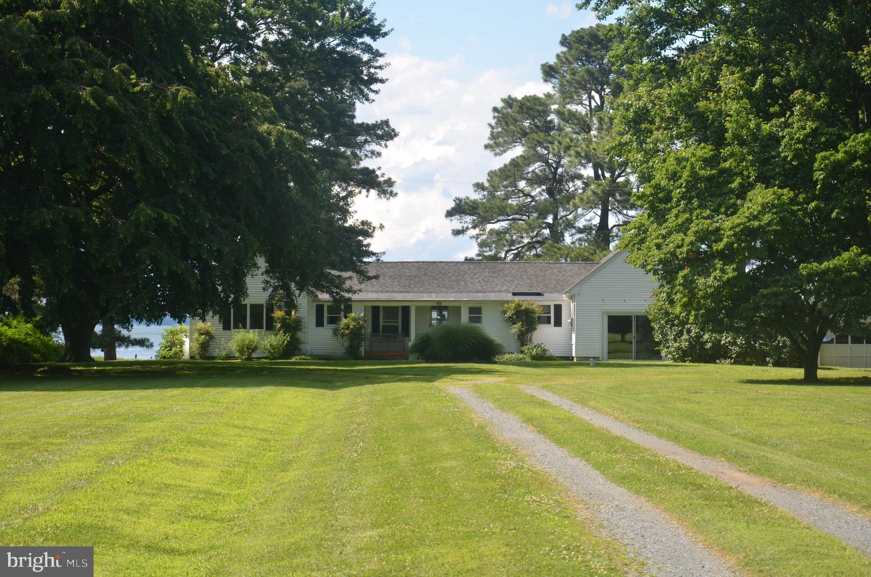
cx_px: 436
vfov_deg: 13.0
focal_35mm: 105
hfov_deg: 19.5
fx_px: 2535
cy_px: 288
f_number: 7.1
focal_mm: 70
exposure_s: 1/250
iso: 100
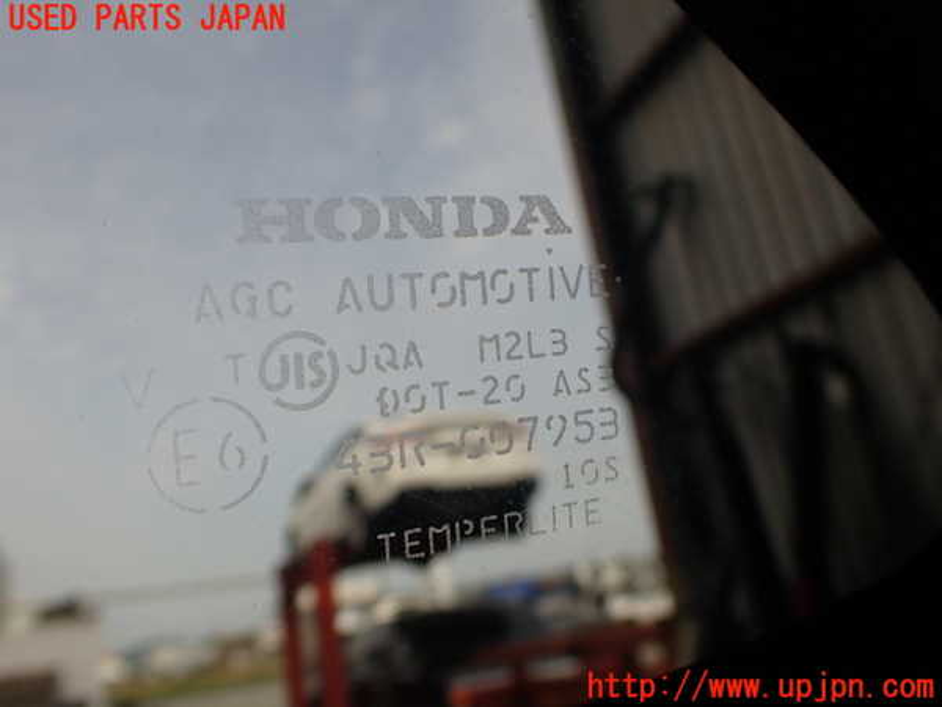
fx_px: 816
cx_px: 471
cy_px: 354
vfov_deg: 46.8
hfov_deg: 60.0
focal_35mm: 30
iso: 100
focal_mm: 5.4
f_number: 3.2
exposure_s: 1/400
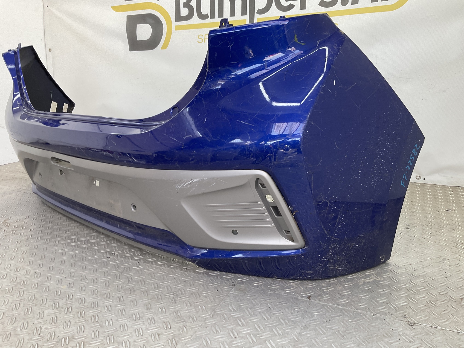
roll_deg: -0.3
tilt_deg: -16.1
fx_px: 389
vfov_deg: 48.2
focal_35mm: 29
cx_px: 232
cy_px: 174
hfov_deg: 61.7
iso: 32
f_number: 1.8
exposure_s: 1/120
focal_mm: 3
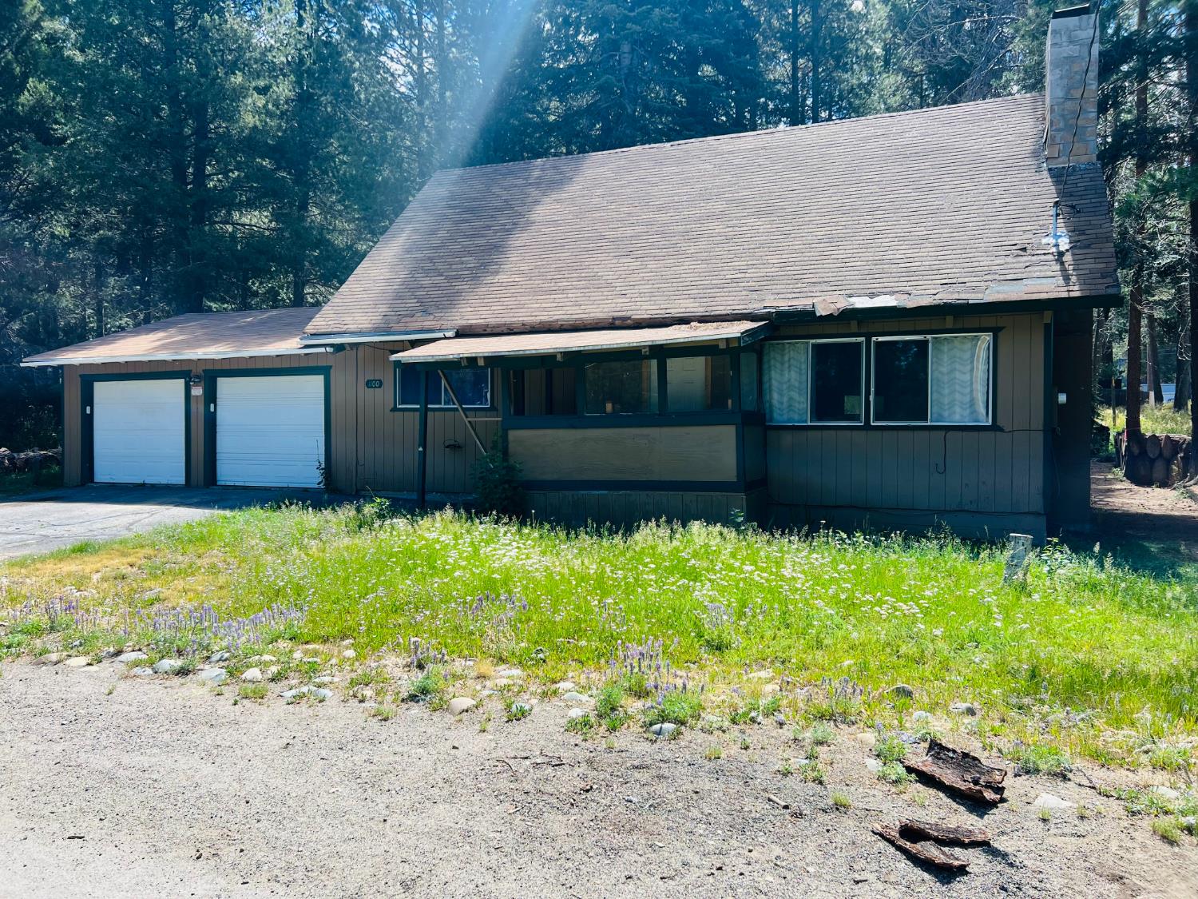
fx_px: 900
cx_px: 599
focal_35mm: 26
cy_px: 450
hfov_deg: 67.3
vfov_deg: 53.1
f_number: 1.5
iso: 50
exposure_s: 1/880
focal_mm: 5.7
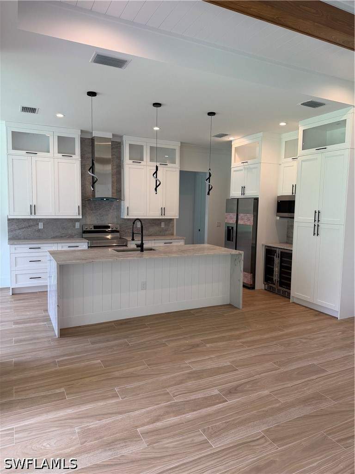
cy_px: 237
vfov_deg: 71.6
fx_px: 328
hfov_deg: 56.8
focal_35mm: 24
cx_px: 178
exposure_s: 1/120
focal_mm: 6.76
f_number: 1.78
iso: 100
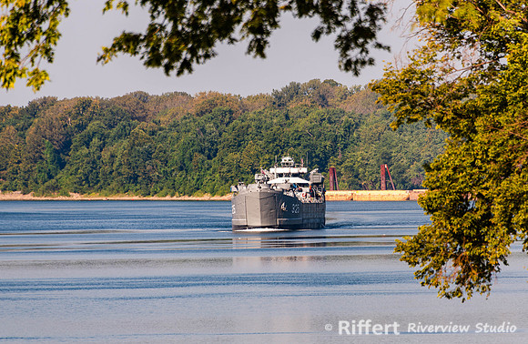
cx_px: 326
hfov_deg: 4.0
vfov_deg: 2.6
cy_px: 115
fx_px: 7538
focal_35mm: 518
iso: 64
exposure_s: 1/200
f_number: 8
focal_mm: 300
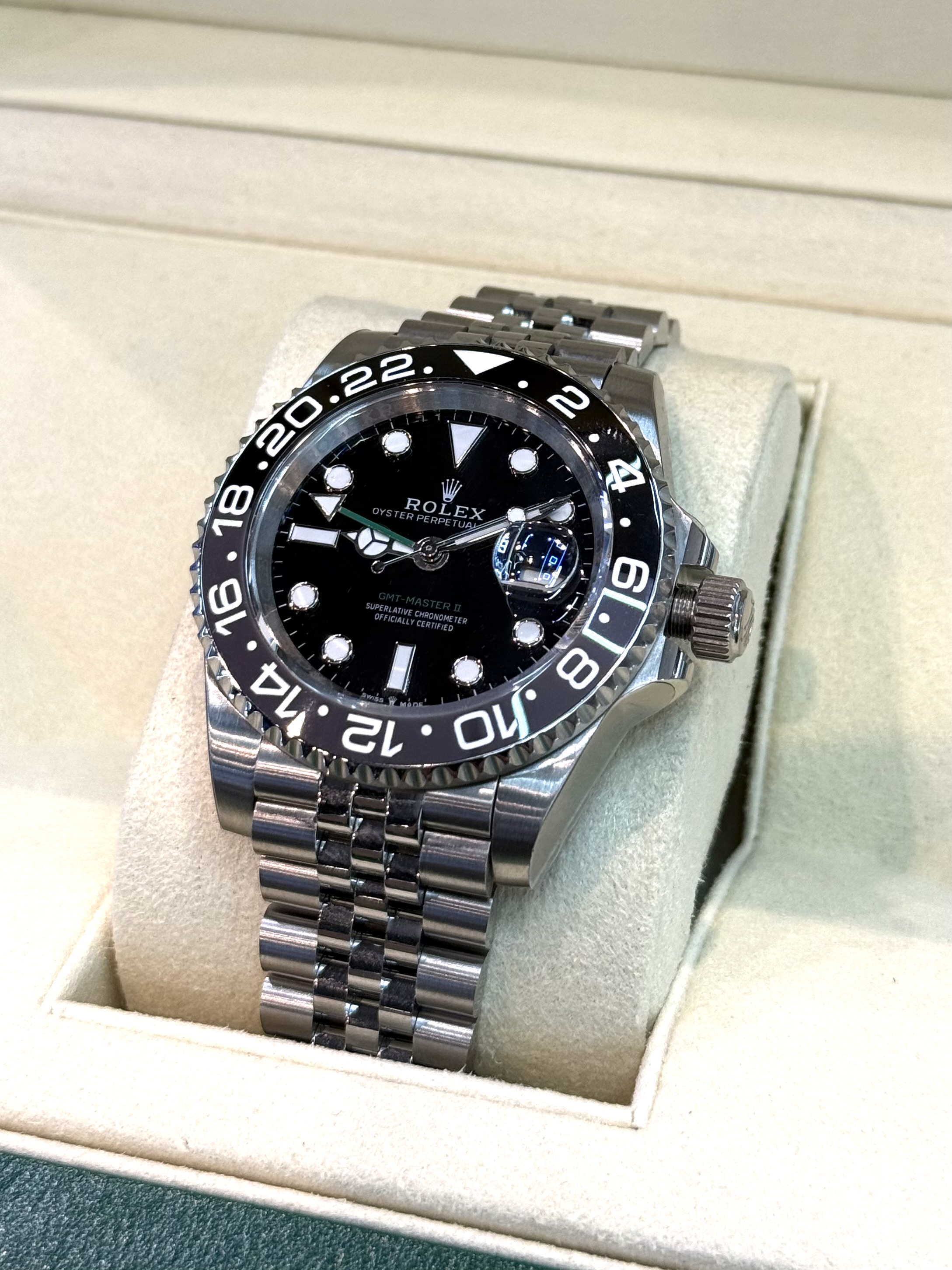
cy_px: 635
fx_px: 1760
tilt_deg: -47.3
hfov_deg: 30.3
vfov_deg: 39.7
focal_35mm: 48
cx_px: 476
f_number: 1.78
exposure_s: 1/120
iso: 100
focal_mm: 6.76
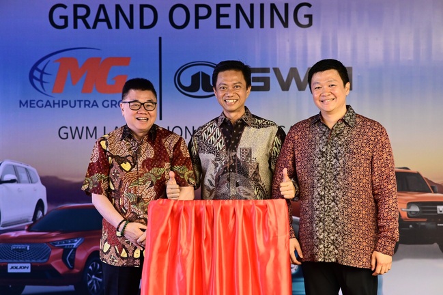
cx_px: 222
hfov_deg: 23.9
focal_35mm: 85
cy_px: 148
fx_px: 1045
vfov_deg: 16.1
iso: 3200
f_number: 2.8
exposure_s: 1/500
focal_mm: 85
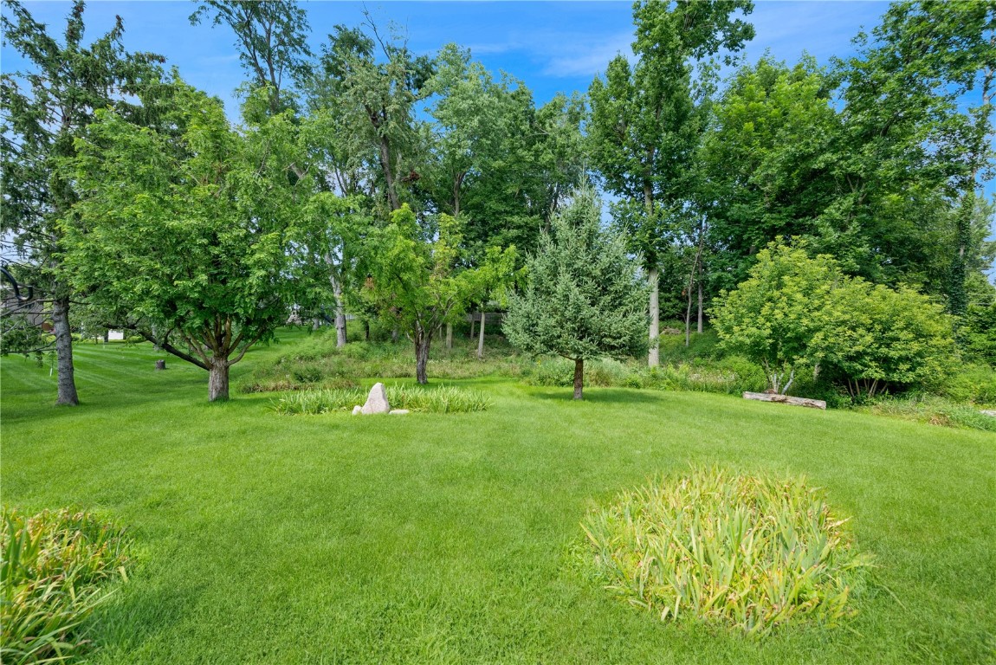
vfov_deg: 77.4
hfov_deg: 100.4
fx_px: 415
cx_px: 498
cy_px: 332
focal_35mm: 15
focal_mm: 15
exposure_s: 1/100
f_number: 8
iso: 200
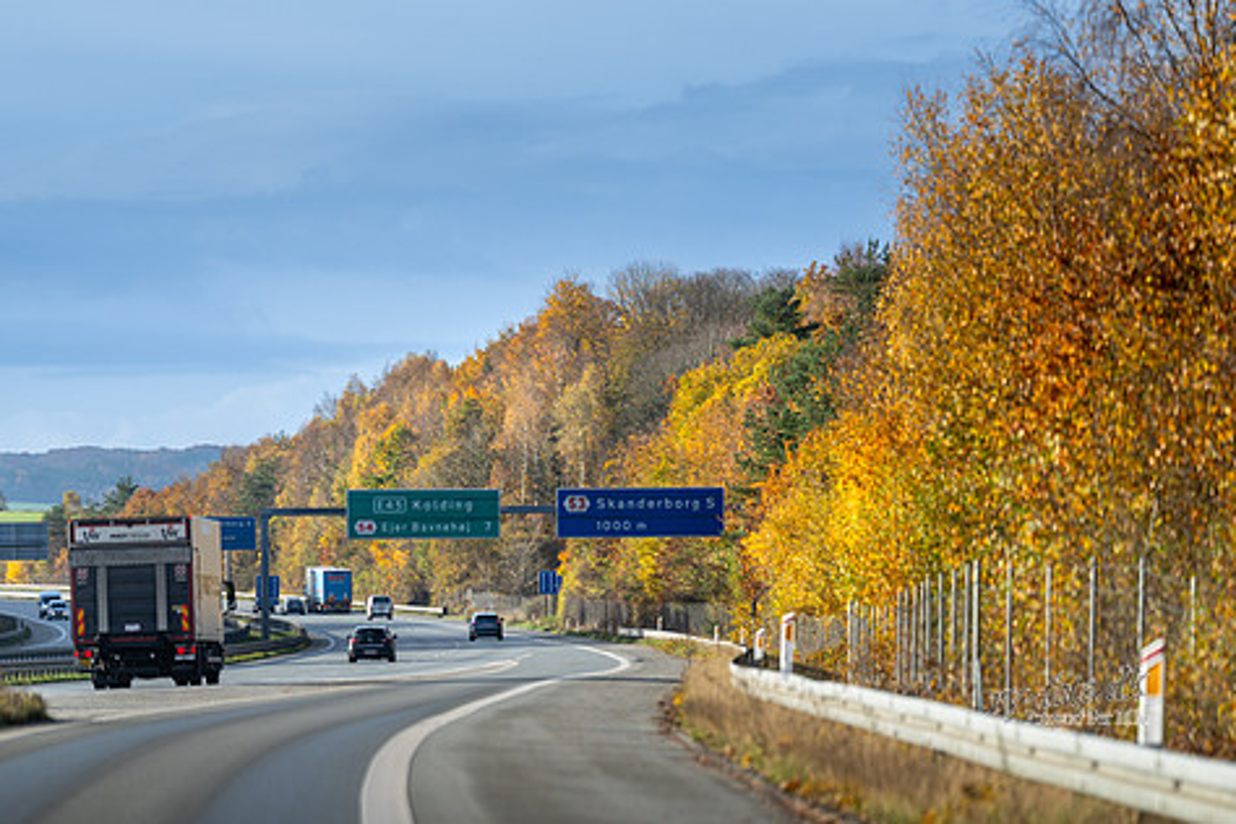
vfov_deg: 5.7
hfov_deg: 8.5
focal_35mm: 243
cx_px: 380
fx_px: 8342
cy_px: 379
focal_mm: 159
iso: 100
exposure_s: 1/800
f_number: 2.8
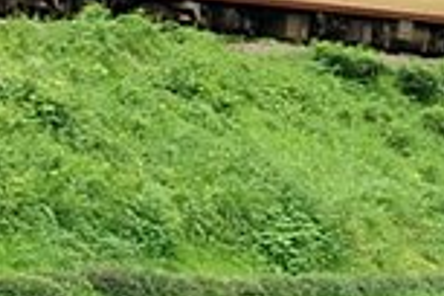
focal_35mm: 321
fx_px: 3959
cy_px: -97
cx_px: 363
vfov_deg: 4.3
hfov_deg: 6.4
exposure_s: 1/500
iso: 500
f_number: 7.1
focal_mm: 48
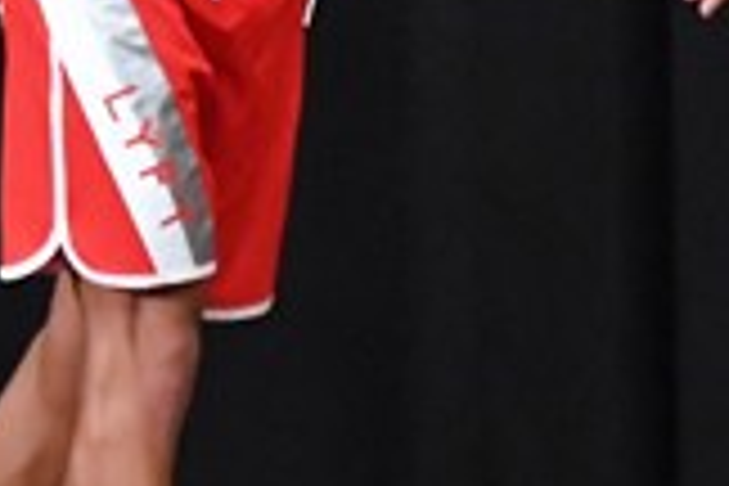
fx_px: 21767
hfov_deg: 1.9
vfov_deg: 1.3
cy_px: -58
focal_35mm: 1075
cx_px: 461
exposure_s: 1/400
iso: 8000
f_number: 5.6
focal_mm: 150
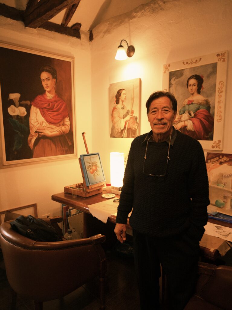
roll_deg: +0.4
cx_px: 116
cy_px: 155
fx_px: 232
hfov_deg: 53.1
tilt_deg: -6.2
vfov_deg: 67.3
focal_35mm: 26
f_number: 1.5
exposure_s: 1/120
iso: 80
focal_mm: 5.7
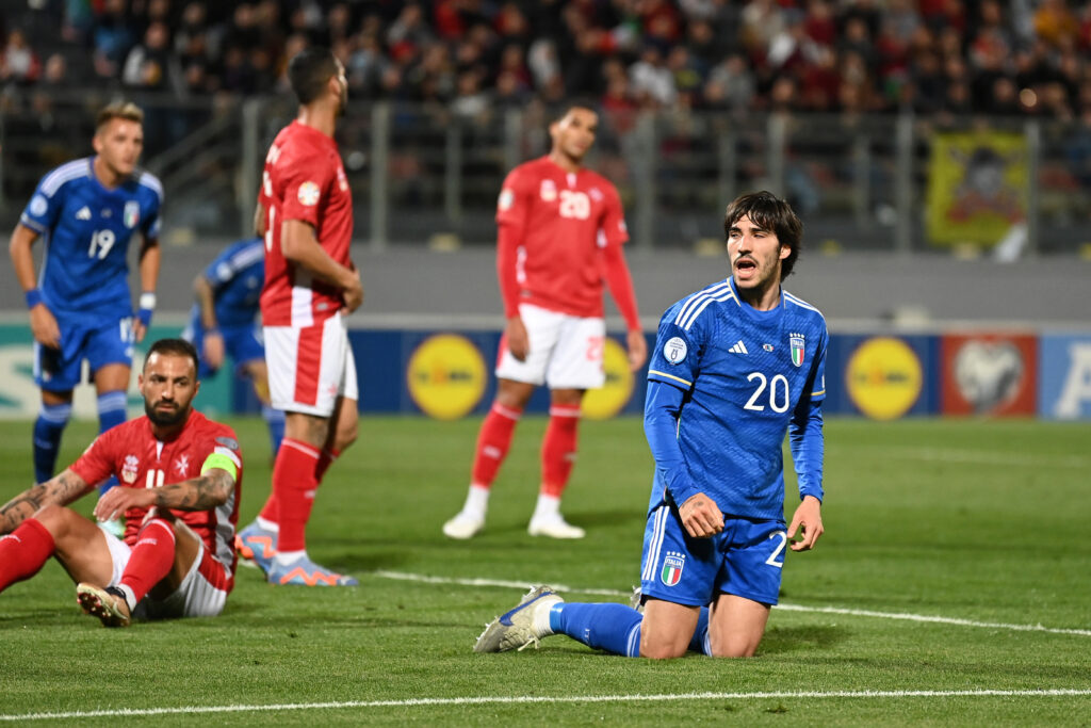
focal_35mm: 200
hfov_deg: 10.3
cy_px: 364
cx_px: 546
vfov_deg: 6.9
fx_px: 6062
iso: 4000
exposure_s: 1/1250
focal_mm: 200
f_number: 3.2
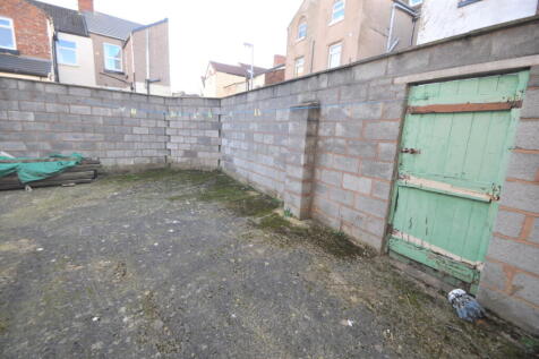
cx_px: 270
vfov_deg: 77.3
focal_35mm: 15
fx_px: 224
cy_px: 180
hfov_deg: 100.4
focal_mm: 10
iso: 200
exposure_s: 1/200
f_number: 3.5
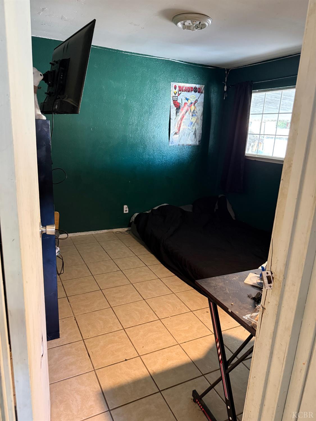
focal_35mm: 24
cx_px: 158
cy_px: 210
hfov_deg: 56.8
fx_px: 292
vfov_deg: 71.6
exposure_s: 1/40
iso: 640
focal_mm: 6.76
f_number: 1.78
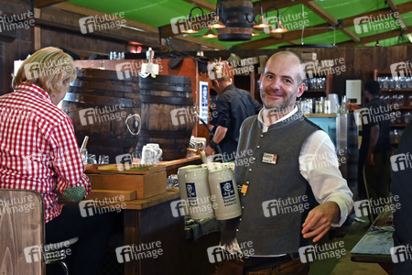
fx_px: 721
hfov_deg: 31.9
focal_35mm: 63
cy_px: 138
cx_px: 206
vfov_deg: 21.6
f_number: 5
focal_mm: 42
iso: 4000
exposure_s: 1/100
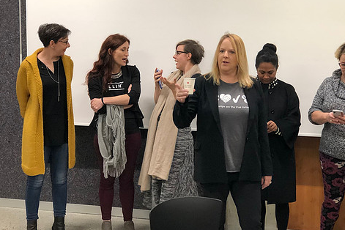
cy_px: 85
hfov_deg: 27.7
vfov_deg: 18.6
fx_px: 700
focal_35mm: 73
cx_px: 200
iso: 100
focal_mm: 6.6
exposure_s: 1/32
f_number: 2.8
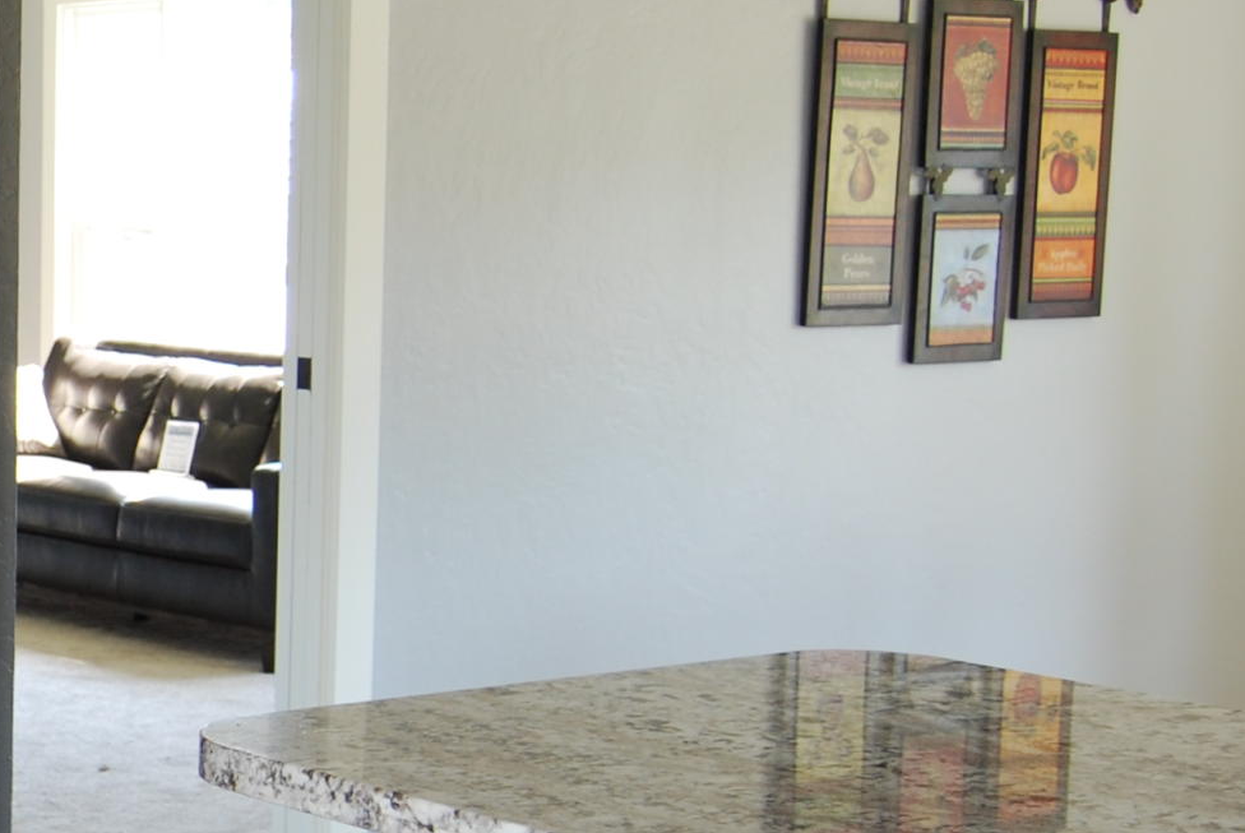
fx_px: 2873
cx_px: -297
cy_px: 584
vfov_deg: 16.4
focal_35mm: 83
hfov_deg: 22.3
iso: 200
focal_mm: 18
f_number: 3.5
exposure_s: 1/50
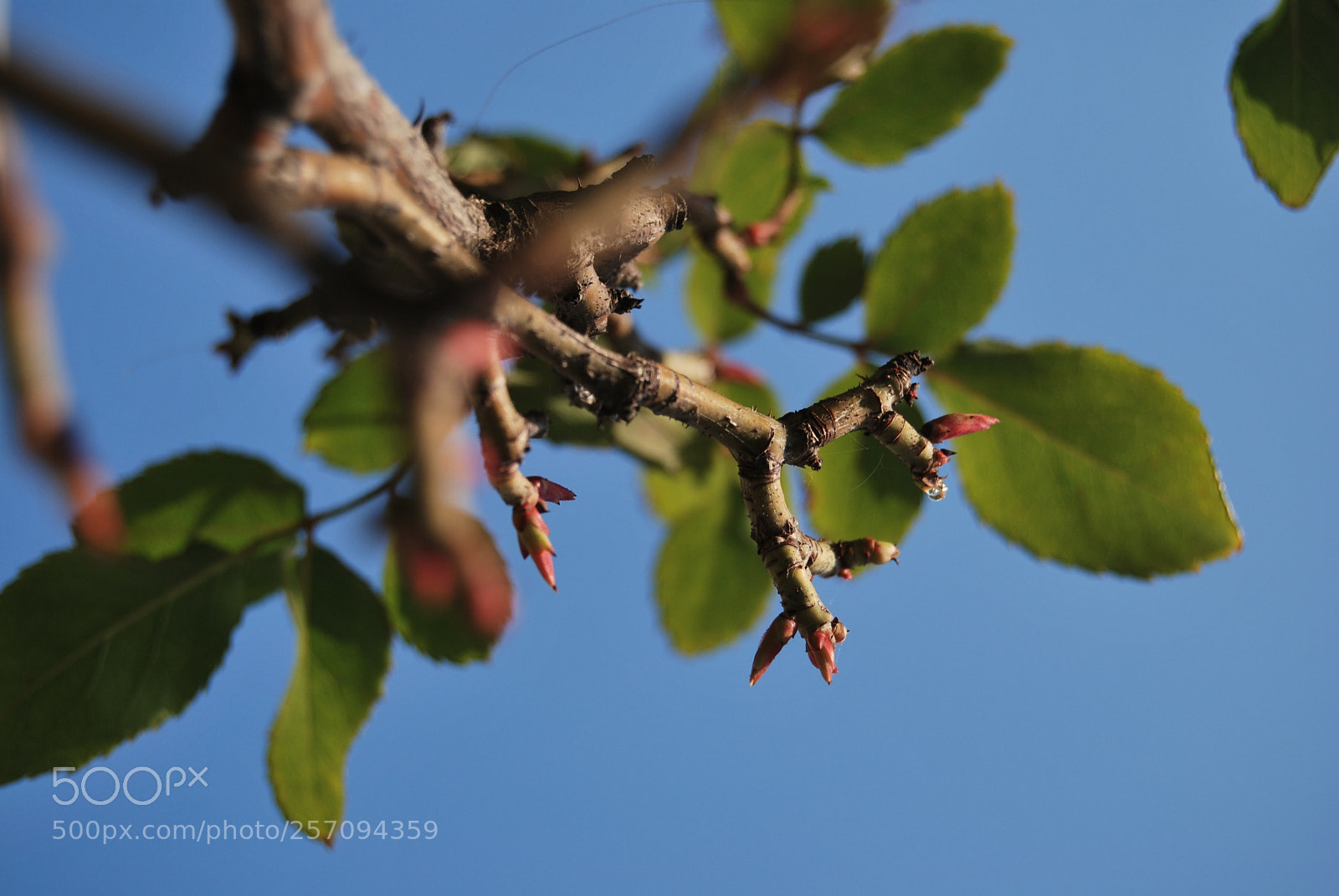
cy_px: 448
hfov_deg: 24.6
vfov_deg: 16.6
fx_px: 3072
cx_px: 670
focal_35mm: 82
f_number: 5.6
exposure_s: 1/500
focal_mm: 55
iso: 125
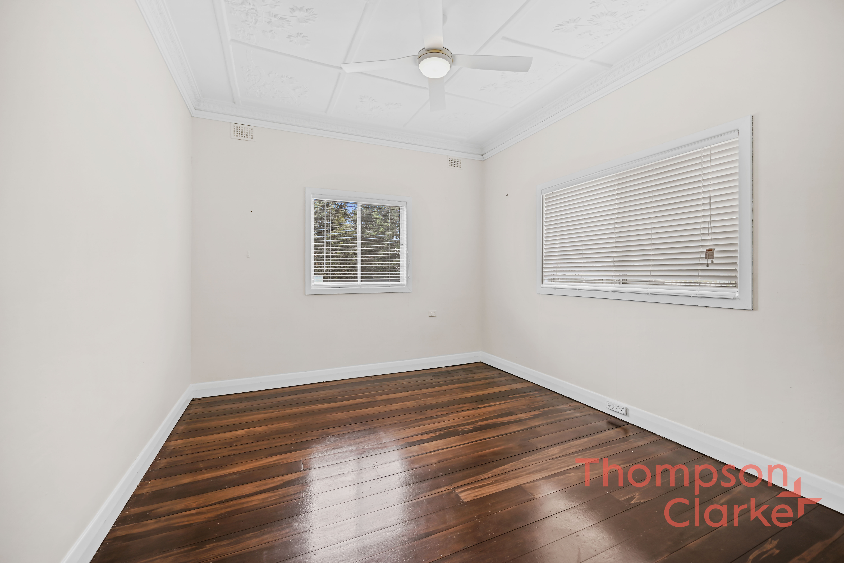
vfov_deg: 81.3
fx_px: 328
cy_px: 282
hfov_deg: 104.2
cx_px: 422
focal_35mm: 14
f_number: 4
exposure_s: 1/13
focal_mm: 14
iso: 100
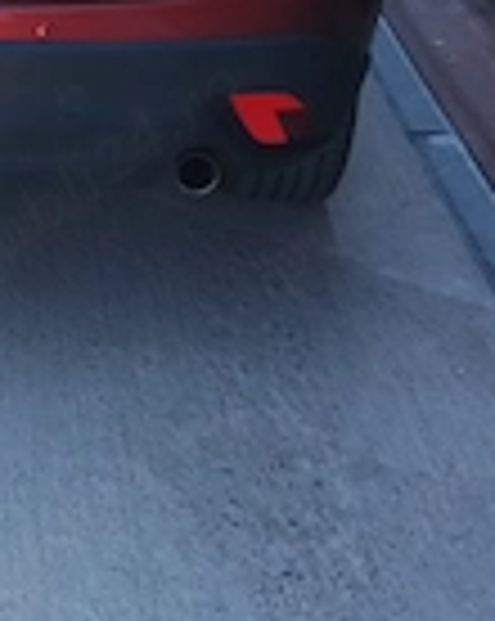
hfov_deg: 17.9
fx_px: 1505
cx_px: -63
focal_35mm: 82
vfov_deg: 21.8
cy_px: -94
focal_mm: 4.22
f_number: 1.8
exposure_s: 1/346
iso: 50
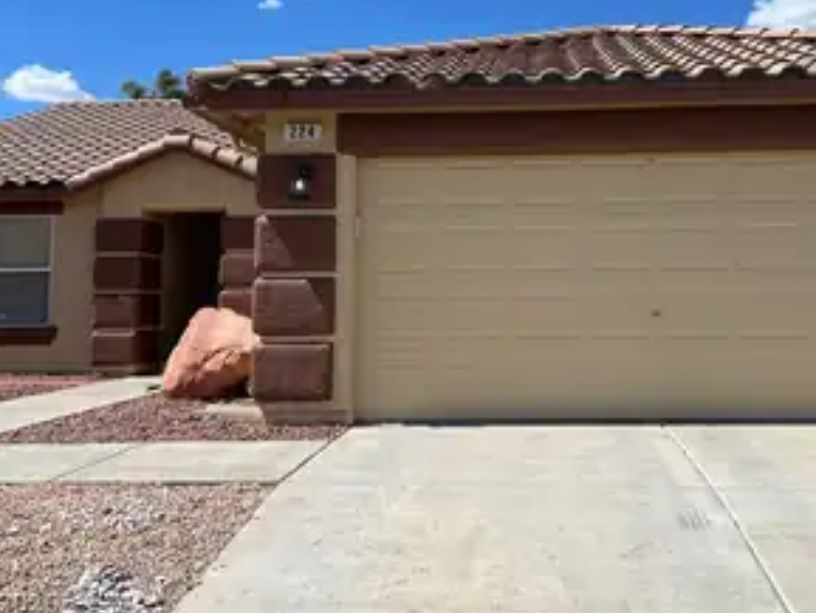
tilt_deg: +6.1
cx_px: 503
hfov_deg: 50.9
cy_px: 198
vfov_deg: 39.2
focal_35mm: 36
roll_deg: +0.1
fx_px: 849
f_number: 1.5
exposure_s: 1/5319
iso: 50
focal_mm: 5.7
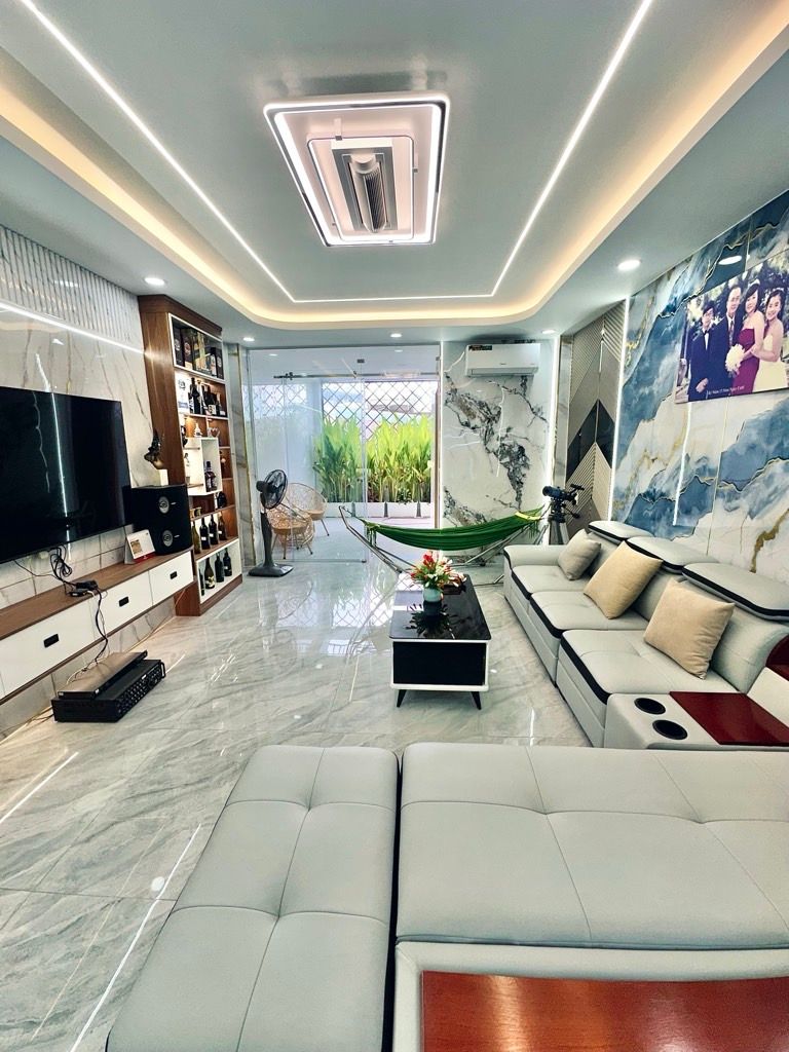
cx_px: 394
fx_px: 425
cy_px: 526
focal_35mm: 14
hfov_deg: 85.7
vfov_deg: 102.1
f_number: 2.2
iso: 40
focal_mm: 2.22
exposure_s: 1/100
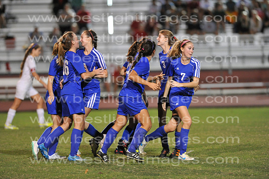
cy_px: 90
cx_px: 134
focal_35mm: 300
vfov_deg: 4.6
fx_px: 2240
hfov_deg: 6.9
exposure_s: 1/400
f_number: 3.2
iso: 5000
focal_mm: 300
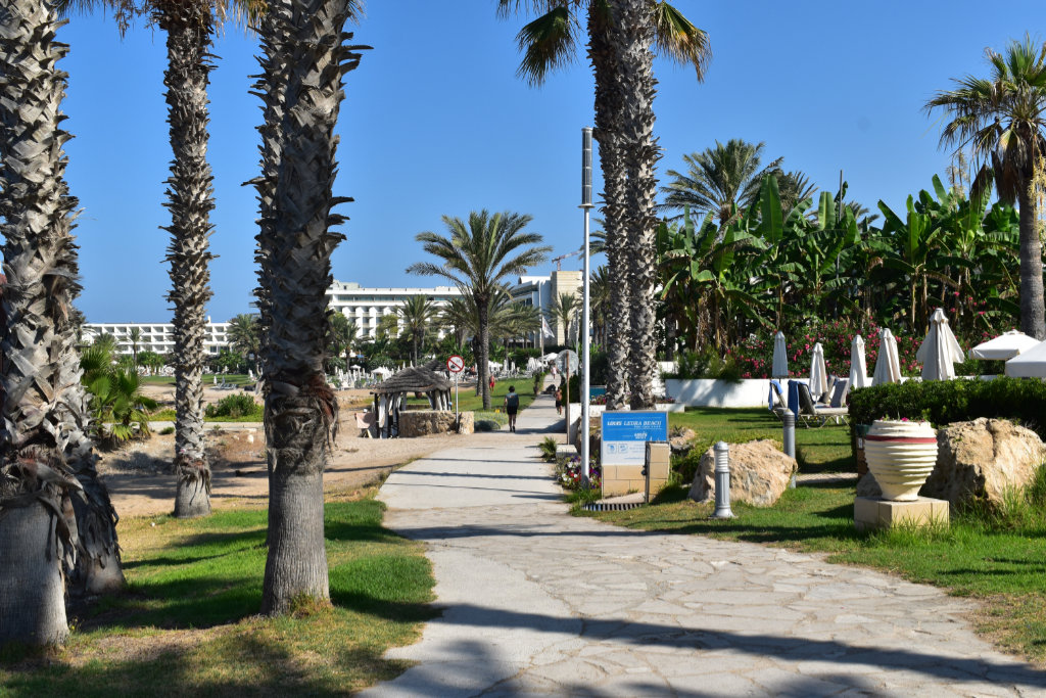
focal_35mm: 42
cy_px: 349
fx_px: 1220
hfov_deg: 46.4
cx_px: 523
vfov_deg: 31.9
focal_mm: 28
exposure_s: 1/500
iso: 280
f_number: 11
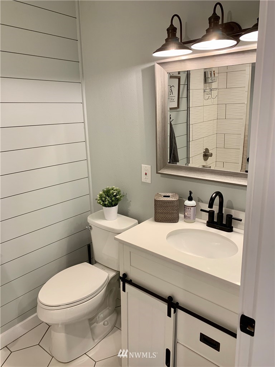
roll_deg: +1.4
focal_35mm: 26
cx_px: 138
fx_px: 275
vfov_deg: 67.3
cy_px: 184
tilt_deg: -13.8
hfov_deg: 53.1
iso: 100
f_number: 1.8
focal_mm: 4.25
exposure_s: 1/60
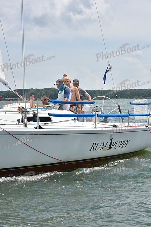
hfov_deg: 14.0
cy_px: 114
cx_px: 76
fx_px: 616
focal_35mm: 98
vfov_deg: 20.8
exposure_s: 1/1000
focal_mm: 98
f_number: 10
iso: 320
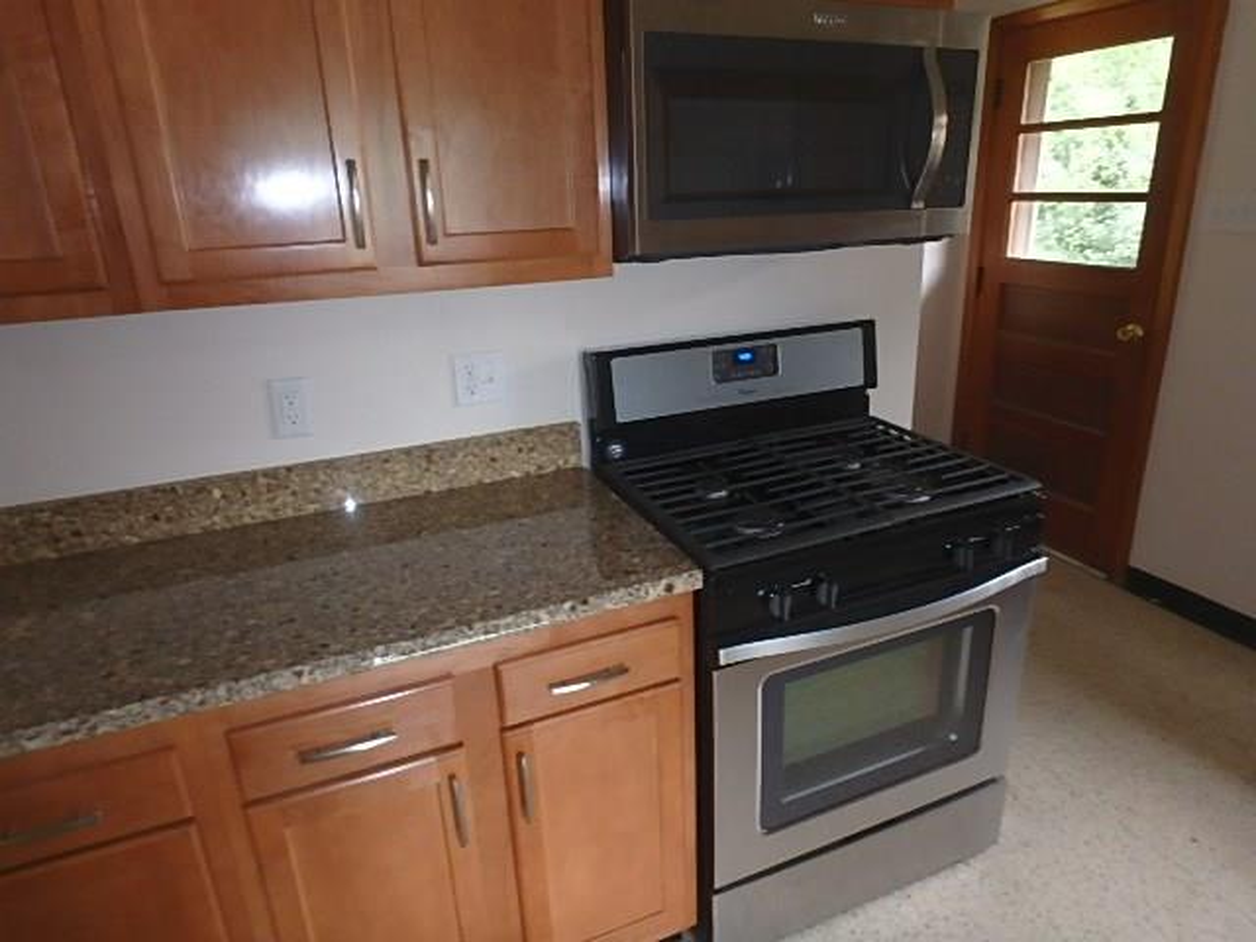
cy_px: 471
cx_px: 628
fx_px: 762
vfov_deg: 63.4
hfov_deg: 79.0
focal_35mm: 21
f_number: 3.5
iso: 400
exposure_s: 1/30
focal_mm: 3.7
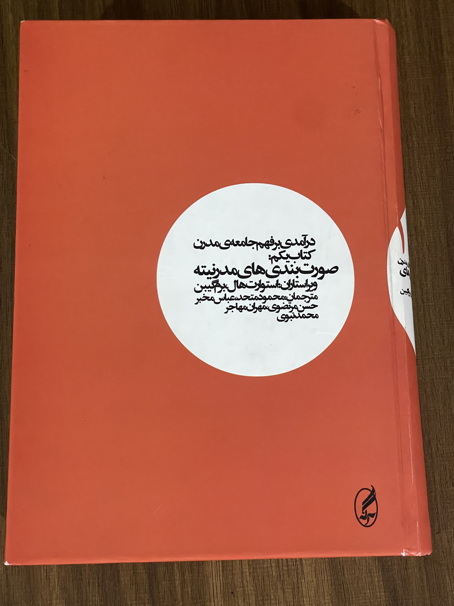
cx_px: 227
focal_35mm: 52
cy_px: 303
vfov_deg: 36.8
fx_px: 909
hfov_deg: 28.0
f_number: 2
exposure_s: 1/46
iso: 800
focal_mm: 6
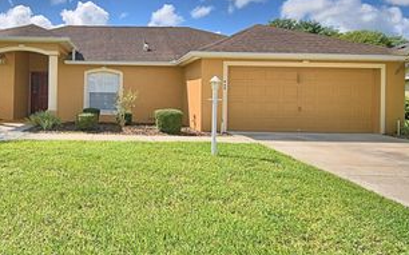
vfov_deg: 48.7
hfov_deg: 69.2
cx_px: 118
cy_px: 94
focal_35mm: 25
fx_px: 279
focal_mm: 10
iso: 100
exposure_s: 1/2000
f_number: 4.5
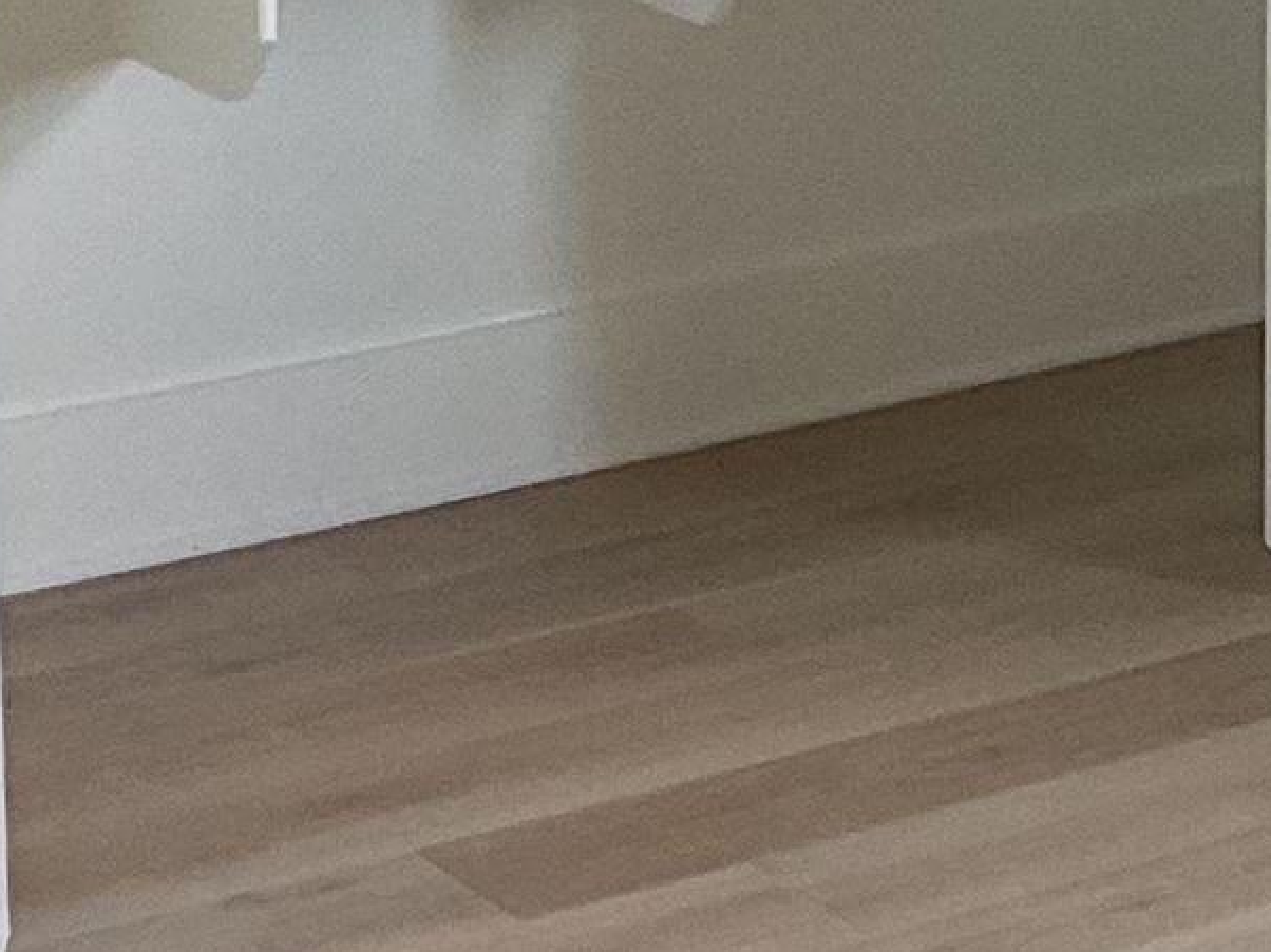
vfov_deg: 9.7
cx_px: 1906
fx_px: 5432
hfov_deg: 12.7
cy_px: -542
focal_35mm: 148
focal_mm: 3
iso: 50
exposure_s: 1/120
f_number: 1.8
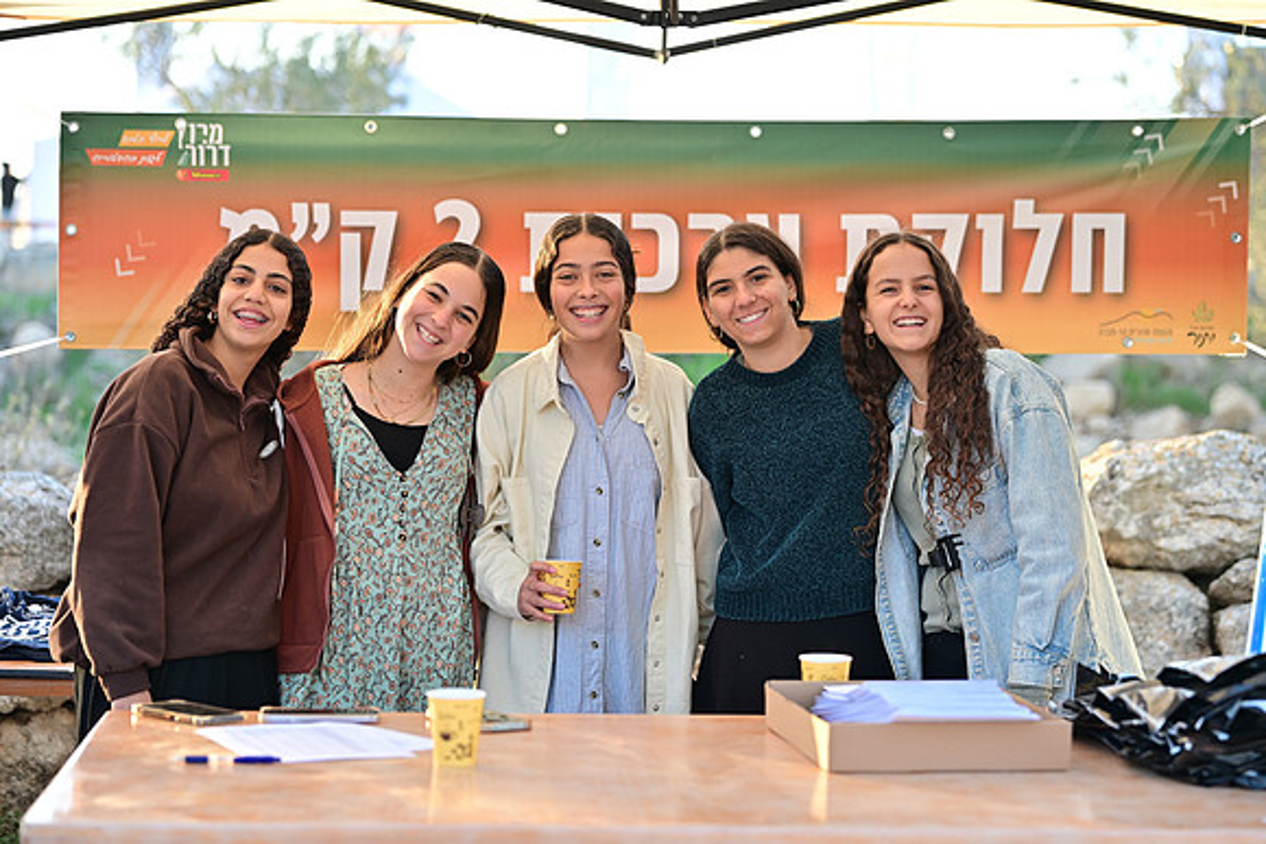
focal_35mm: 85
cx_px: 633
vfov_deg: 16.1
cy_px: 422
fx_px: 2990
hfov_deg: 23.9
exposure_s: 1/125
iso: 125
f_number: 3.2
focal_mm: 85
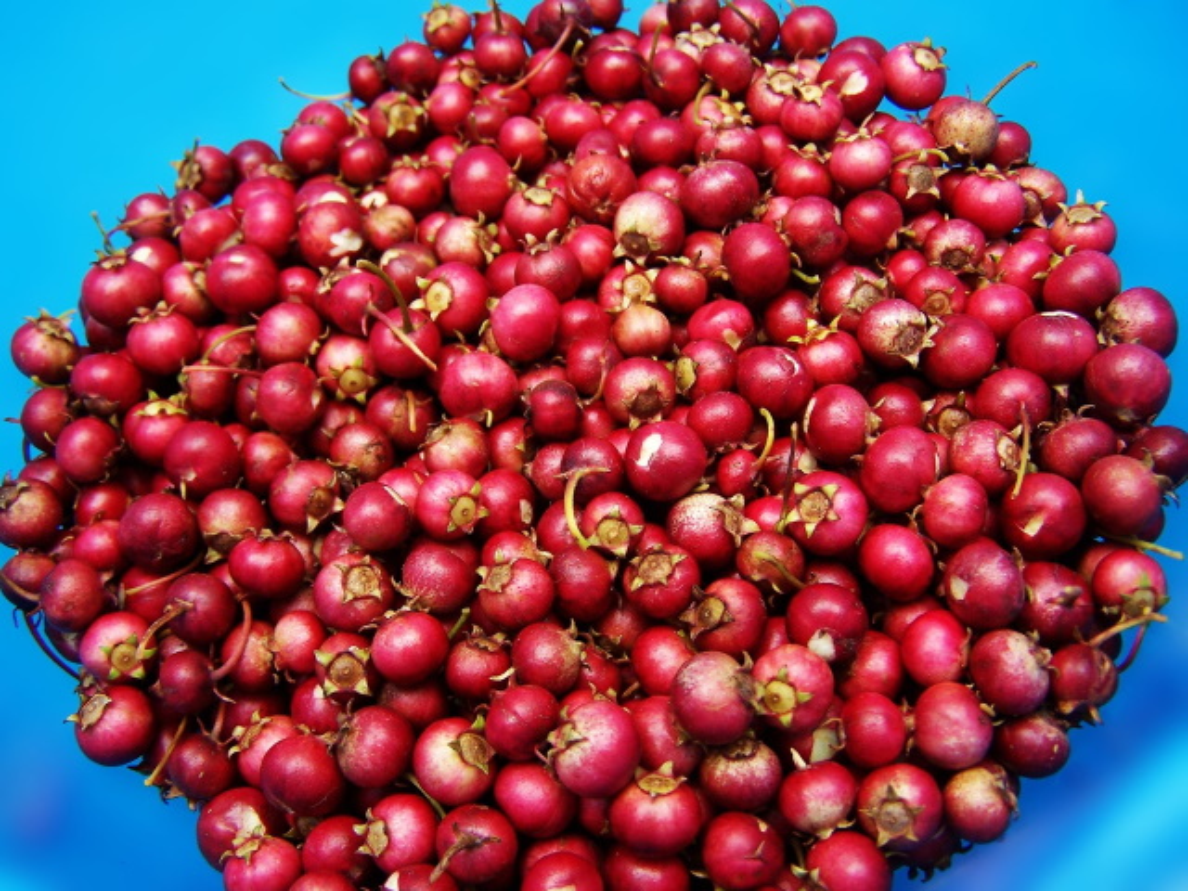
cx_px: 594
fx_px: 1304
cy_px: 446
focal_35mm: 38
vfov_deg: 37.7
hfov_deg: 49.0
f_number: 2.8
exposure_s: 1/30
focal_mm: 6.3
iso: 100
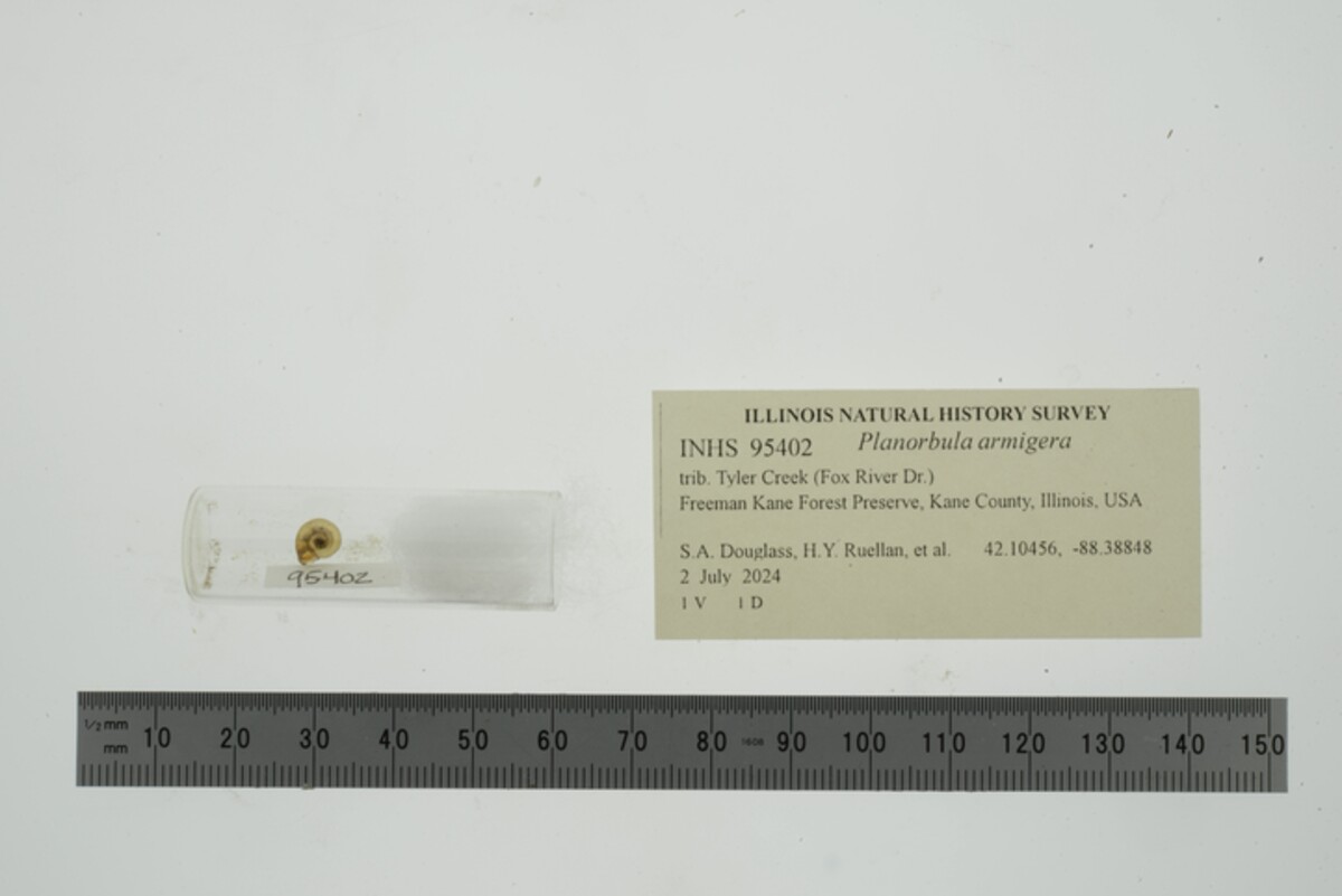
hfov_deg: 33.4
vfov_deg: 22.6
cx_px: 671
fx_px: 2237
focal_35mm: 60
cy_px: 448
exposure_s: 1/10
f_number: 32
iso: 100
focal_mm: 60
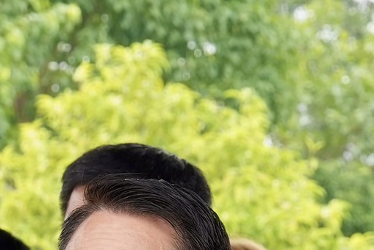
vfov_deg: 3.3
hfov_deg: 5.1
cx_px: 86
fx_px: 4231
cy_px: 564
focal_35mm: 407
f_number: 5.6
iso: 200
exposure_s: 1/160
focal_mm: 54
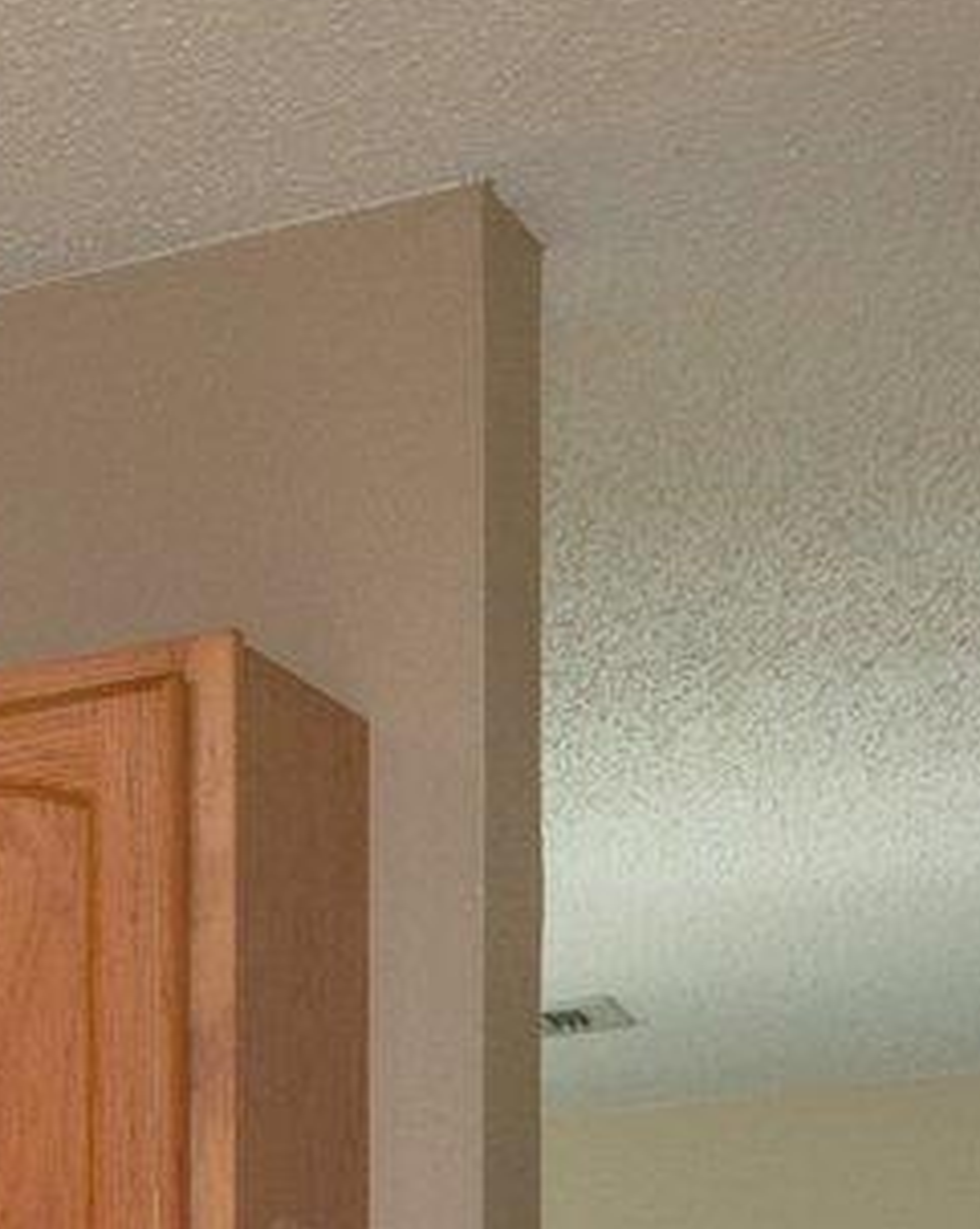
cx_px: -3054
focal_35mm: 124
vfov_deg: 13.8
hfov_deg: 7.7
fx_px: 4509
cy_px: 2218
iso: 500
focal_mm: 19.5
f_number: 9
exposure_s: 1/30
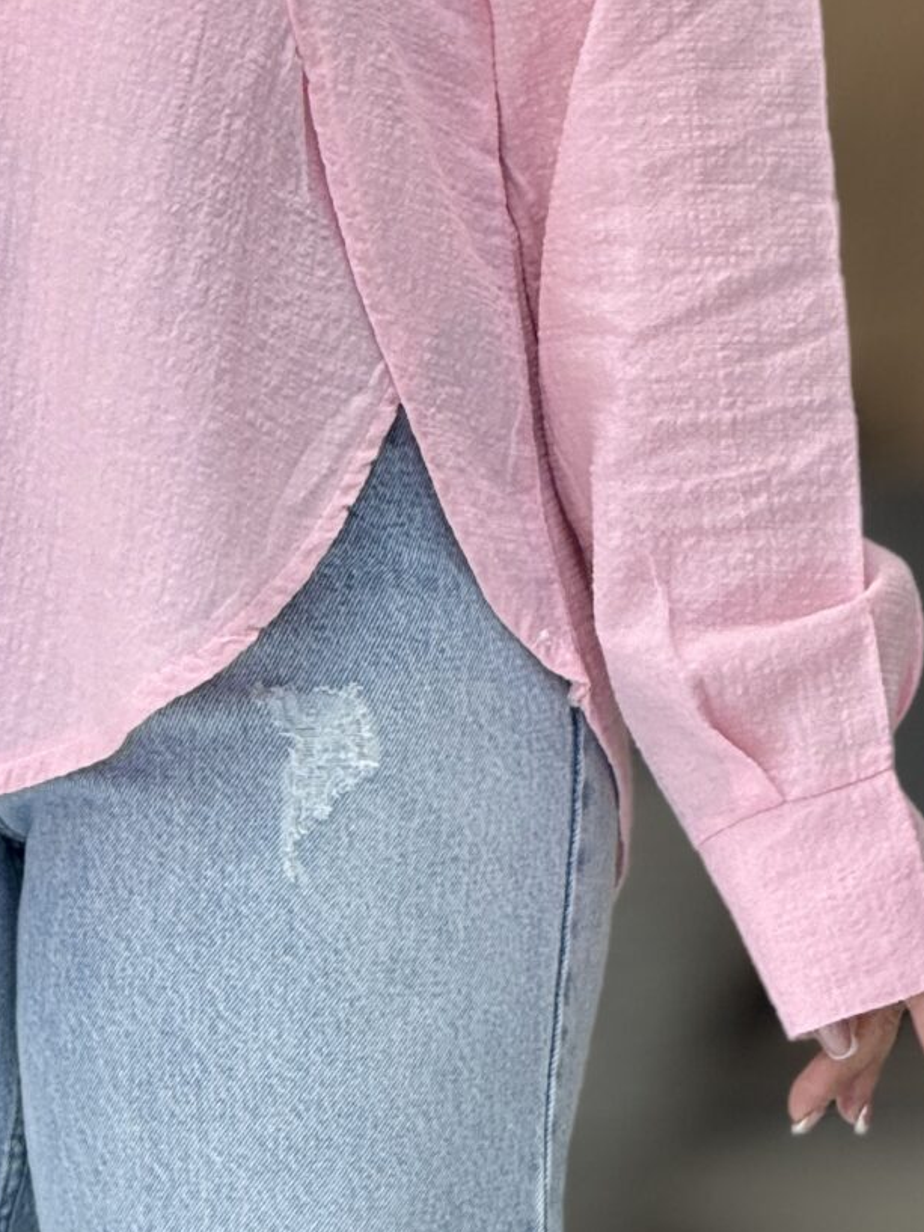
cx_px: 102
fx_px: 13379
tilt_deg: -5.5
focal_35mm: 376
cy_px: -365
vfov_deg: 5.2
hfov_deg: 4.0
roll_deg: -0.4
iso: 64
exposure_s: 1/100
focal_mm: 15.66
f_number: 2.8
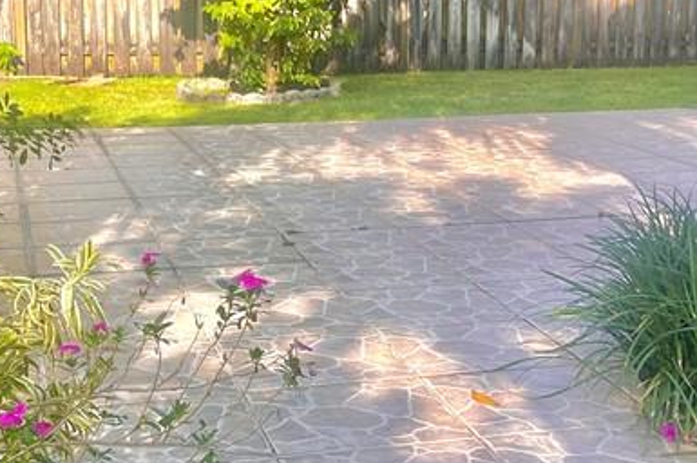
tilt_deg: -9.3
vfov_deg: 18.9
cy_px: 184
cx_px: 407
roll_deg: -0.5
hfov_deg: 28.1
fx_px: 1393
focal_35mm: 72
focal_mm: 5.1
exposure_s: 1/1009
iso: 50
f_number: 1.6
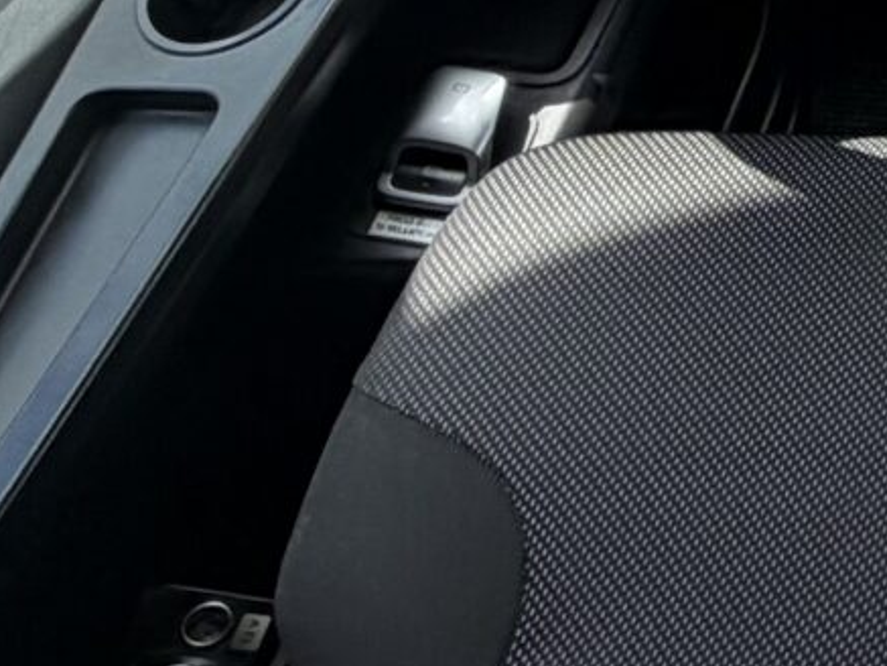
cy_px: -327
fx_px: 2102
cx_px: 1843
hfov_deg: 16.8
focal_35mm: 82
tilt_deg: -51.2
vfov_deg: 16.4
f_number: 2.2
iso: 50
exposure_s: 1/176
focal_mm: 2.22
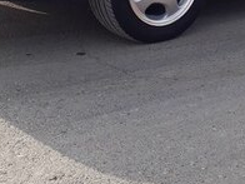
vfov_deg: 14.9
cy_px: -101
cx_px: 229
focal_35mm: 91
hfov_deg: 21.0
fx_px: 644
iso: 40
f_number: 1.9
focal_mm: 3.6
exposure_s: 1/917
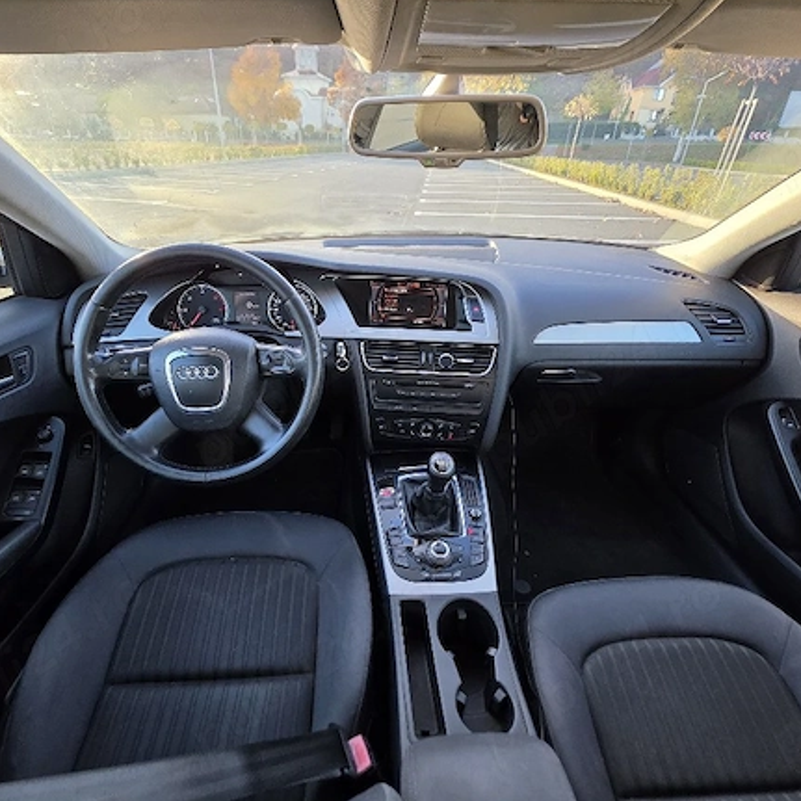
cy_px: 387
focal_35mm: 16
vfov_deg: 87.4
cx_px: 387
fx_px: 419
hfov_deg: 87.4
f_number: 1.9
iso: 100
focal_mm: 2.2
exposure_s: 1/101
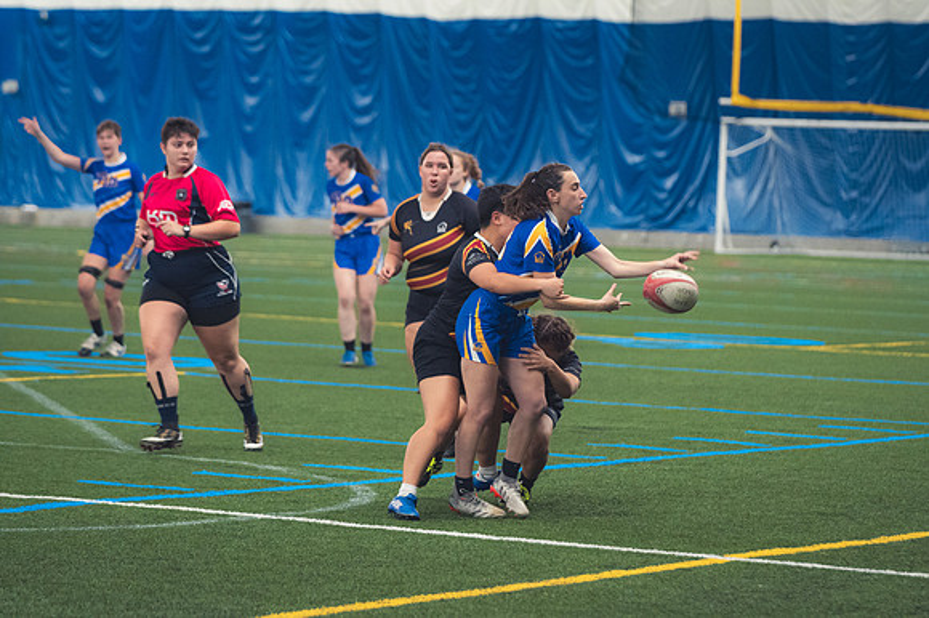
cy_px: 309
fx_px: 4049
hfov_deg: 13.1
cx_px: 464
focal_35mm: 157
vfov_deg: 8.7
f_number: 2.8
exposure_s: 1/320
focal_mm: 105
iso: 3600
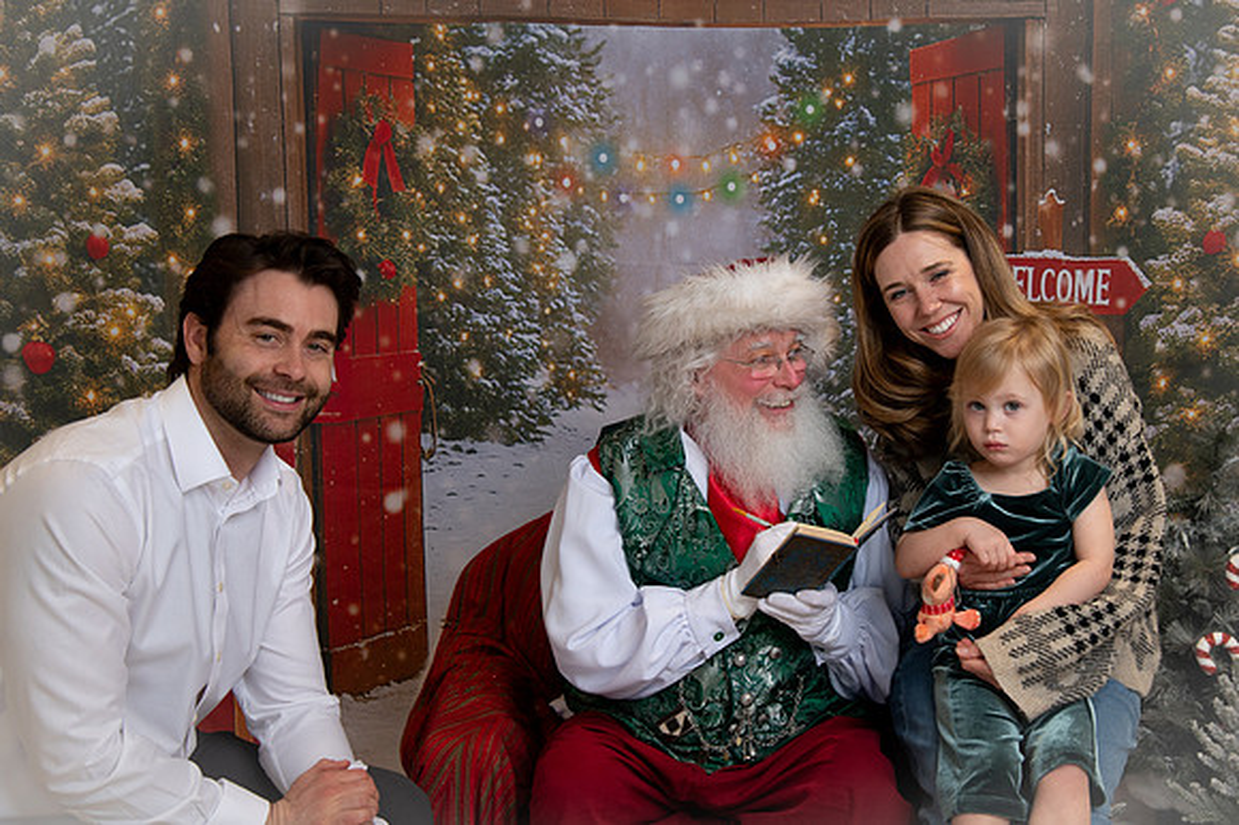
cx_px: 682
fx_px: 1834
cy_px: 378
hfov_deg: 37.3
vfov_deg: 25.3
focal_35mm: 53
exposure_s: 1/200
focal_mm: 48
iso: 1000
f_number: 5
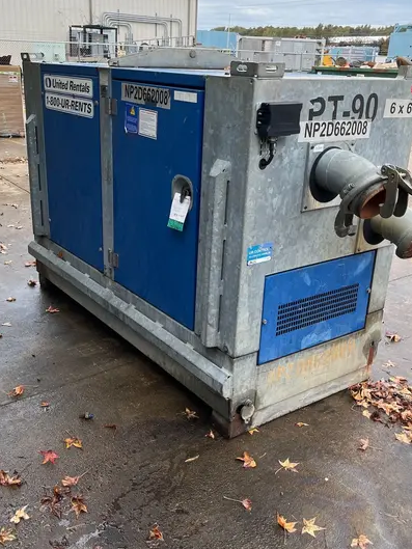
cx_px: 182
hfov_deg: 39.6
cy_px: 263
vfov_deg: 51.3
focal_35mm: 36
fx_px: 571
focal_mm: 5.1
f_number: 1.6
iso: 50
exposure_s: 1/943
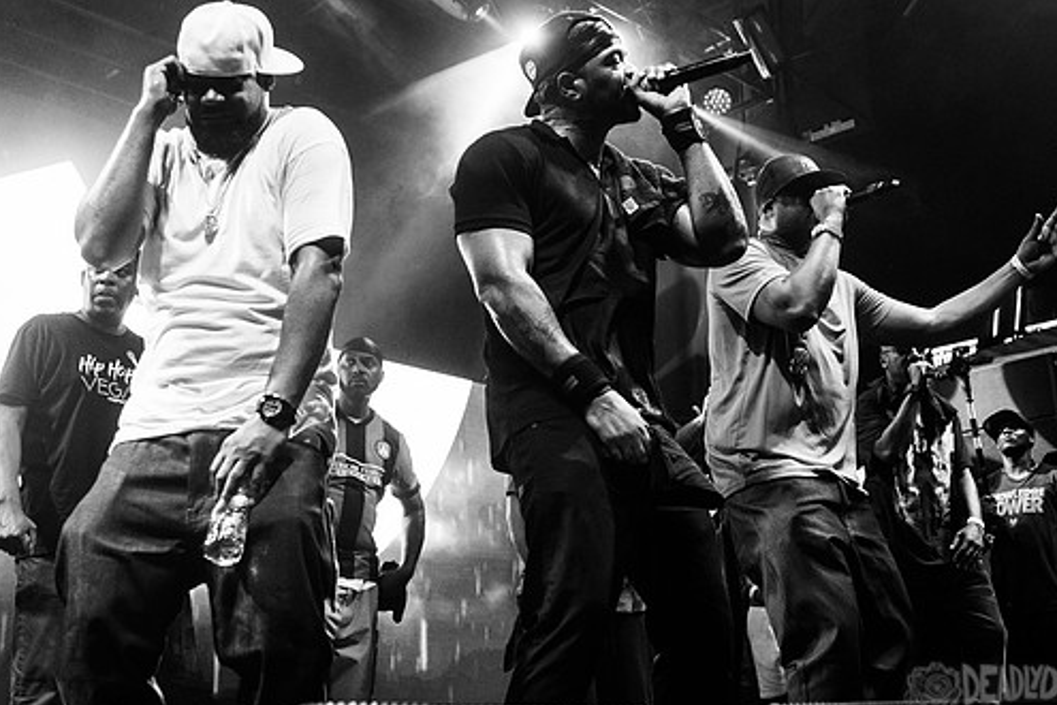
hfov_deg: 43.6
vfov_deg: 29.8
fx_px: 1321
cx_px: 538
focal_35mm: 45
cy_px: 286
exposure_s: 1/250
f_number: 3.5
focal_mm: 35
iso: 2000
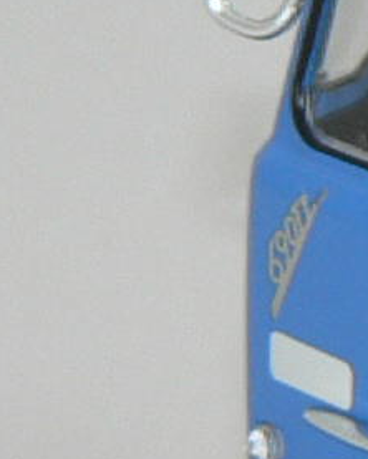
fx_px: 12743
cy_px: 244
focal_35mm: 937
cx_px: 1177
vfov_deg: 2.1
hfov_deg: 1.6
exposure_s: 1/60
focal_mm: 17.3
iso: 80
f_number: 3.2
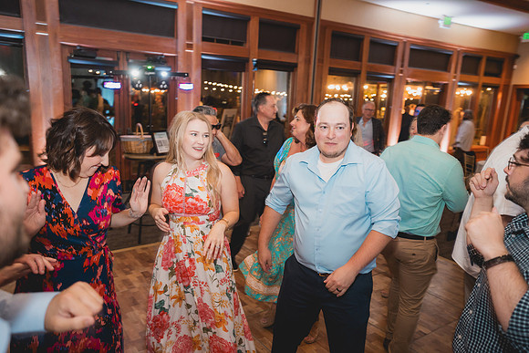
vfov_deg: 46.4
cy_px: 176
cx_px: 264
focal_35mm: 28
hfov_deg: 65.5
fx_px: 412
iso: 2500
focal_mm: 28
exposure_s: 1/40
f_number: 2.8
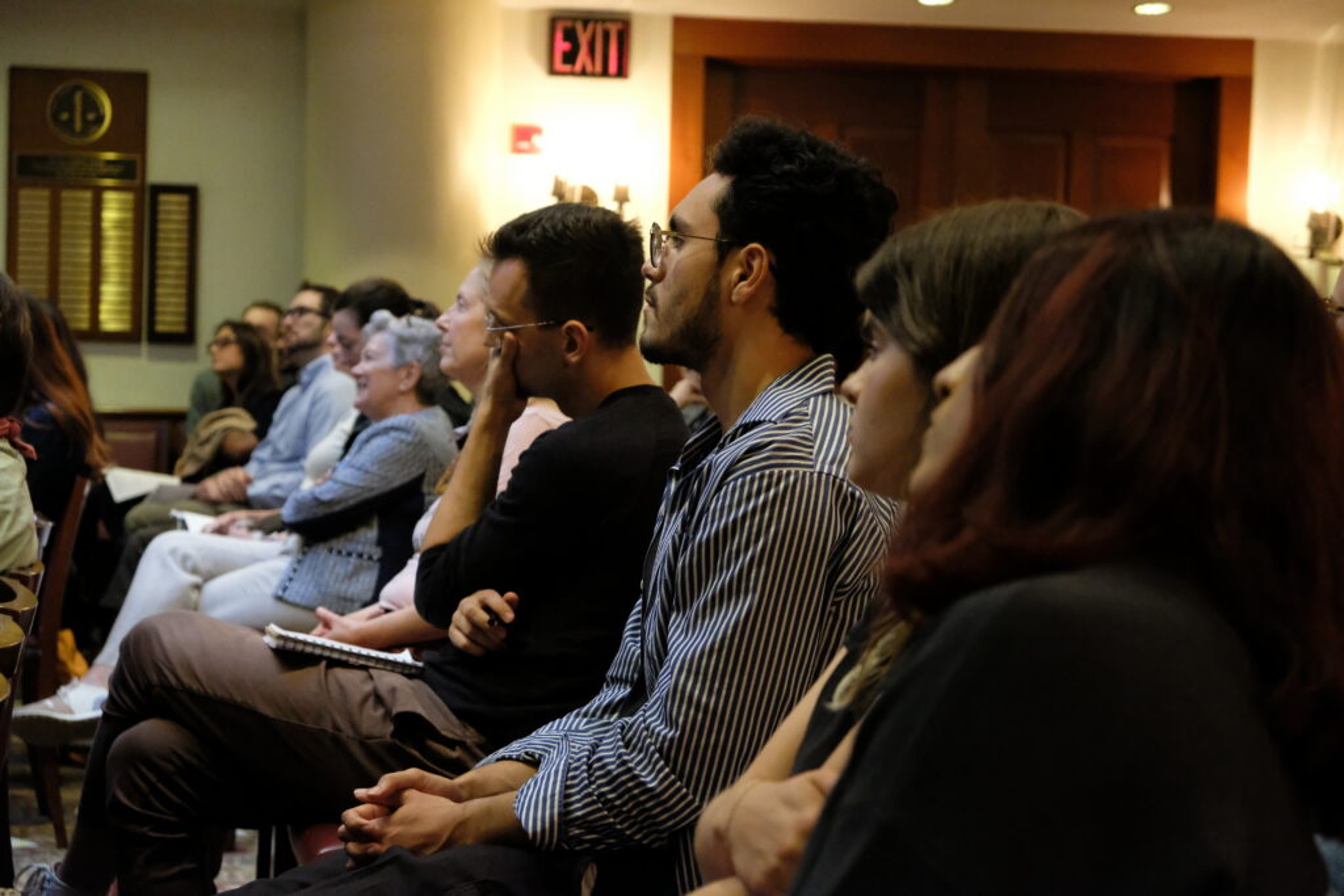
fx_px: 3099
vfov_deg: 16.5
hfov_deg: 24.5
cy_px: 448
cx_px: 672
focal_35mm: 83
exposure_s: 1/125
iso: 10000
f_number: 5
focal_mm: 55
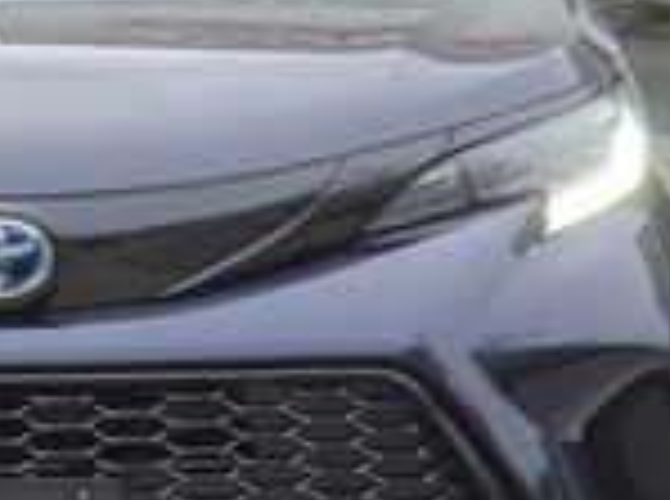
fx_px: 3765
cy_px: 250
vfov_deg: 7.6
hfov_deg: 10.1
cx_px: 31
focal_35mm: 195
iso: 40
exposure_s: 1/120
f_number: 2.4
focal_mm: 7
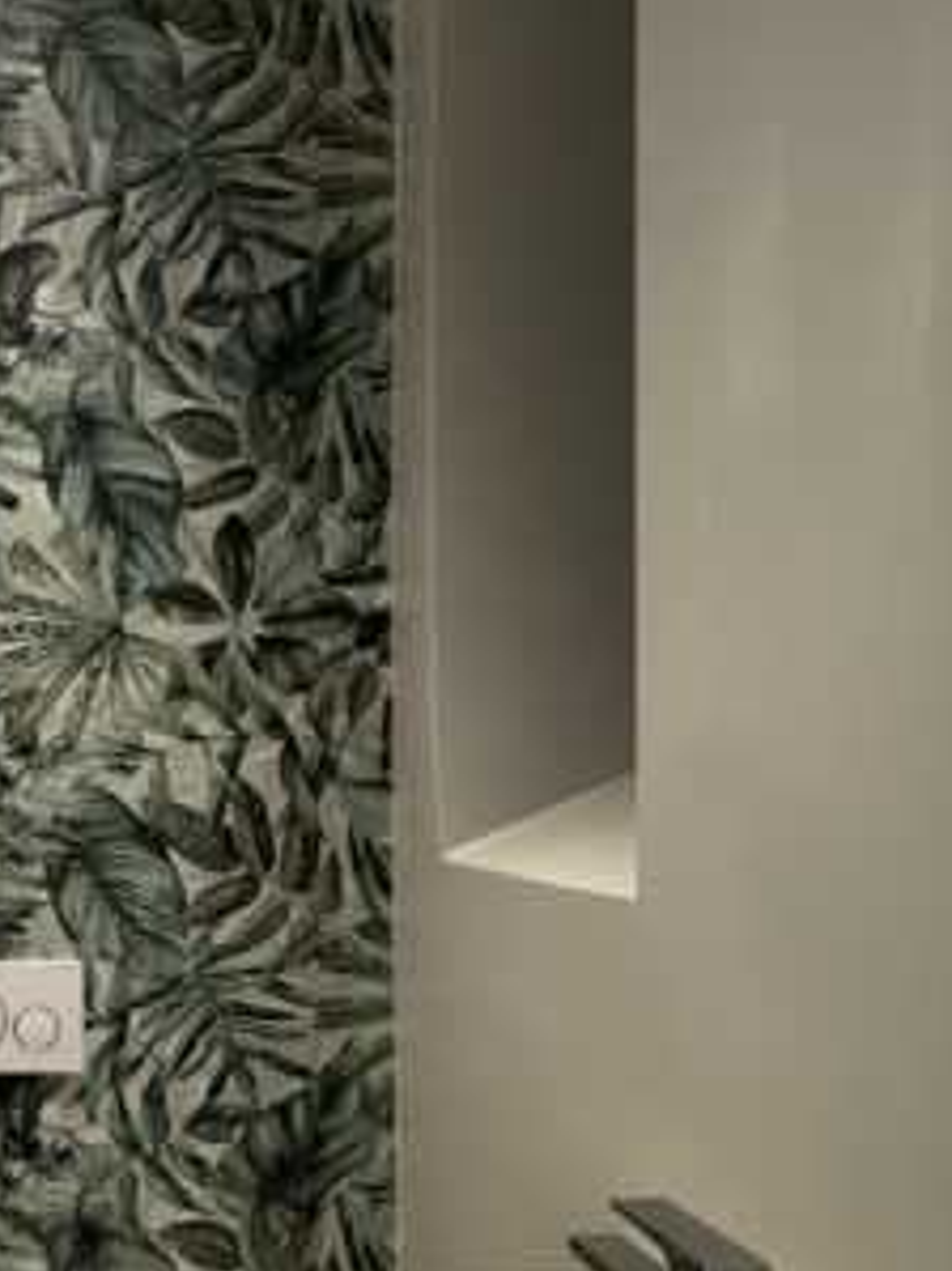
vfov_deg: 59.1
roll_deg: +0.2
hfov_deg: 41.1
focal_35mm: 30
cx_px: 13
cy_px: 803
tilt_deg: -1.2
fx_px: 1101
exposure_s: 1/50
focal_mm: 2.22
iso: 400
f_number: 2.2
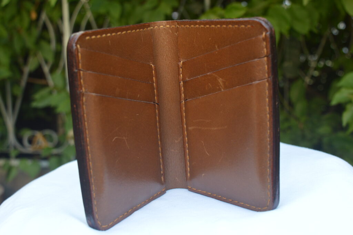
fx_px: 500
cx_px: 176
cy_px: 118
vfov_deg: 26.4
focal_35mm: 51
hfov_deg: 38.9
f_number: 7.1
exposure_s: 1/50
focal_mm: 34
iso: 320
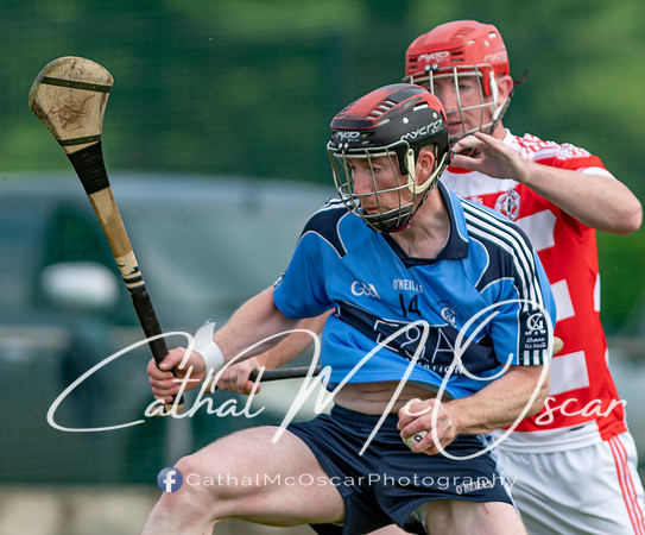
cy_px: 58
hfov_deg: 1.9
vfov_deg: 1.6
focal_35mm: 980
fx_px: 18965
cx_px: 491
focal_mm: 300
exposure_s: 1/1250
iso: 100
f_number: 2.8
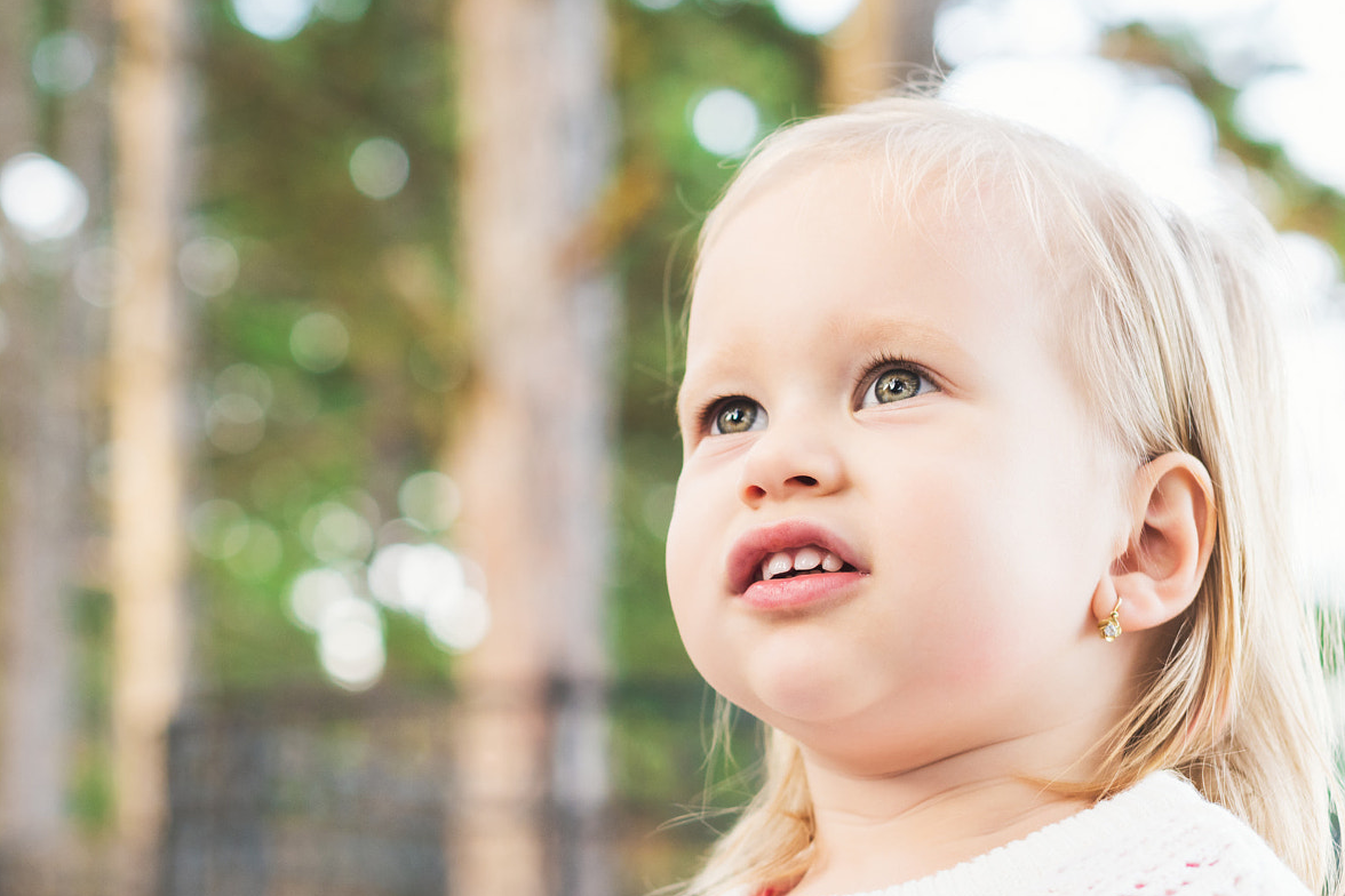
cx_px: 488
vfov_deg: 20.0
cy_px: 559
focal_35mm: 68
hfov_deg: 29.5
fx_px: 2540
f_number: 3.2
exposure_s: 1/125
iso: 400
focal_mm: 50
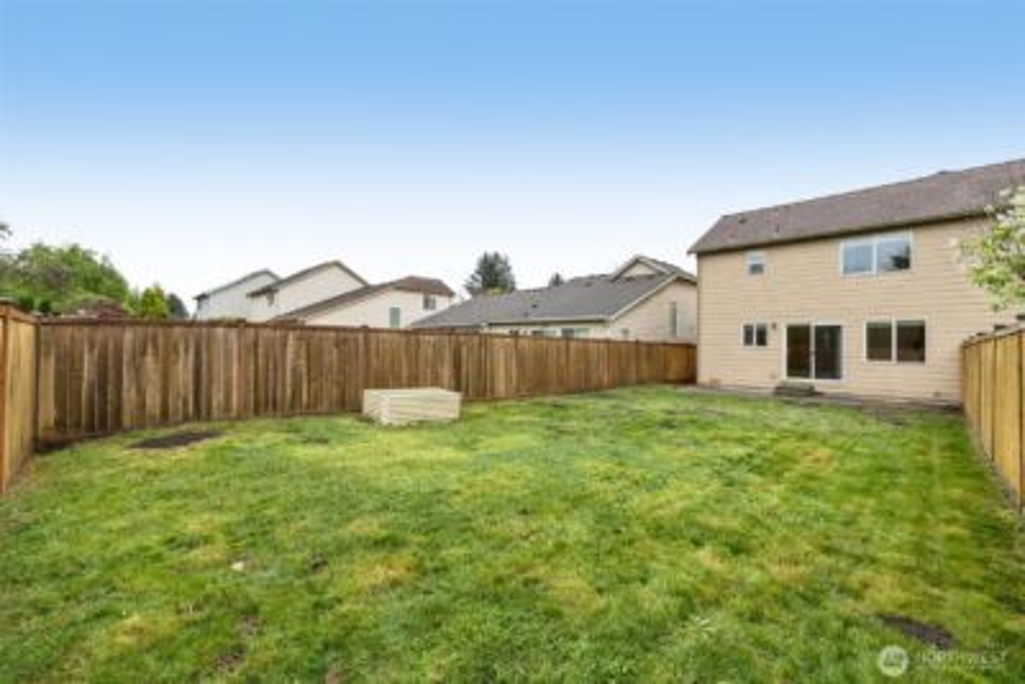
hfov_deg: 100.4
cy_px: 342
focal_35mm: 15
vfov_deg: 77.4
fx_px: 427
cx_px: 512
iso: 250
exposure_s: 1/125
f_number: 9
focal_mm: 10
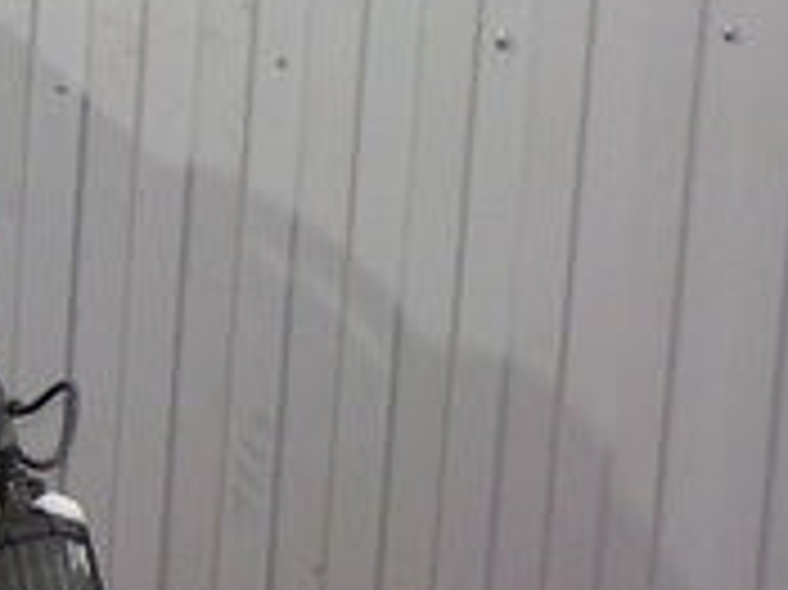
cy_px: 189
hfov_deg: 15.9
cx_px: -500
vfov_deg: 13.4
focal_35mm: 110
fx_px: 2502
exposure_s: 1/15
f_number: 3.3
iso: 400
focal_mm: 4.1
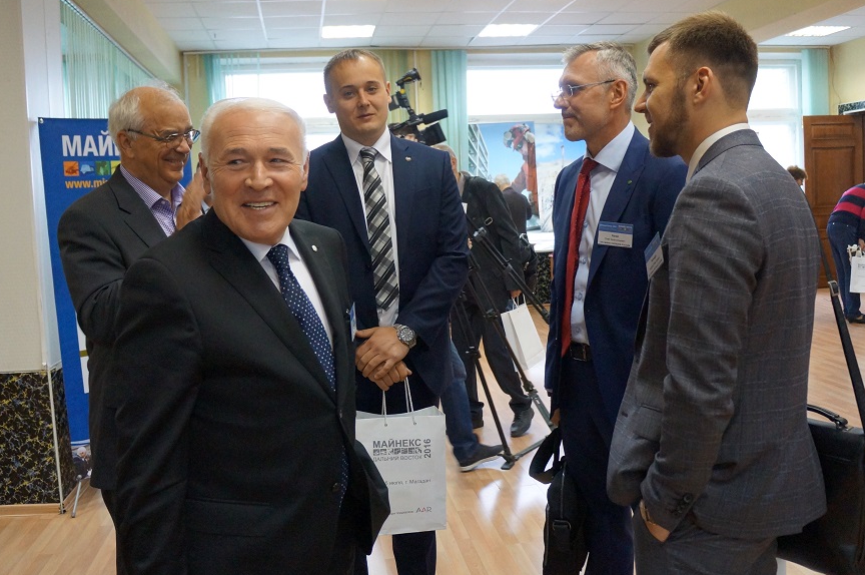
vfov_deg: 41.0
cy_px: 261
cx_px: 425
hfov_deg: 58.8
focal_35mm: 32
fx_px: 768
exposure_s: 1/160
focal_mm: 18
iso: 2000
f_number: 4
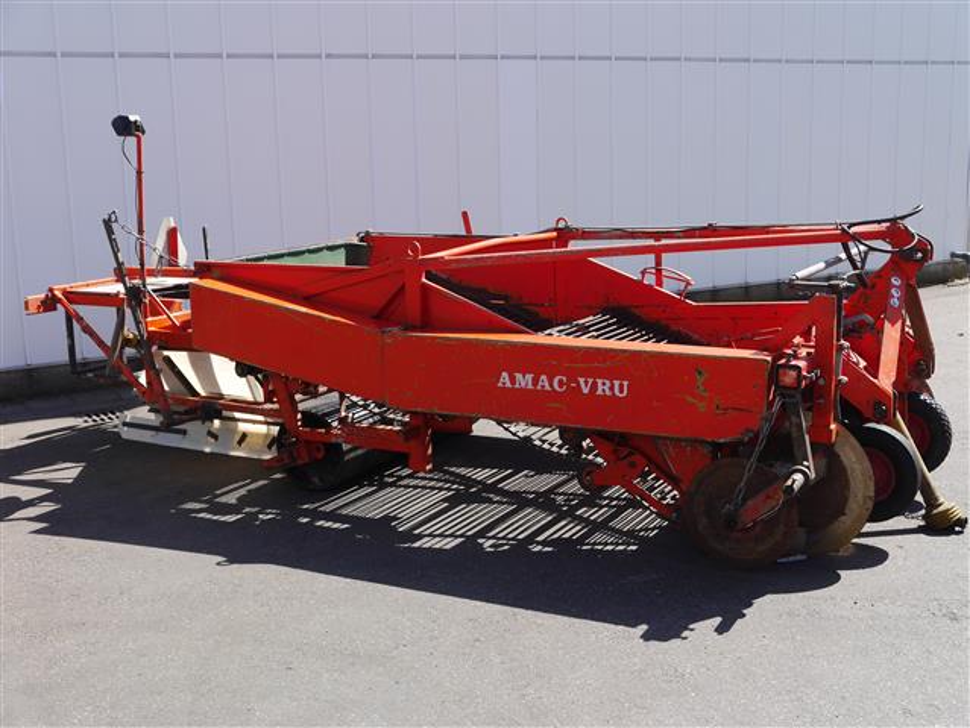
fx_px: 1290
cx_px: 485
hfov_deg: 41.2
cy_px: 364
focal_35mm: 46
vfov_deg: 31.5
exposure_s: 1/250
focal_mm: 23
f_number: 7.1
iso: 160
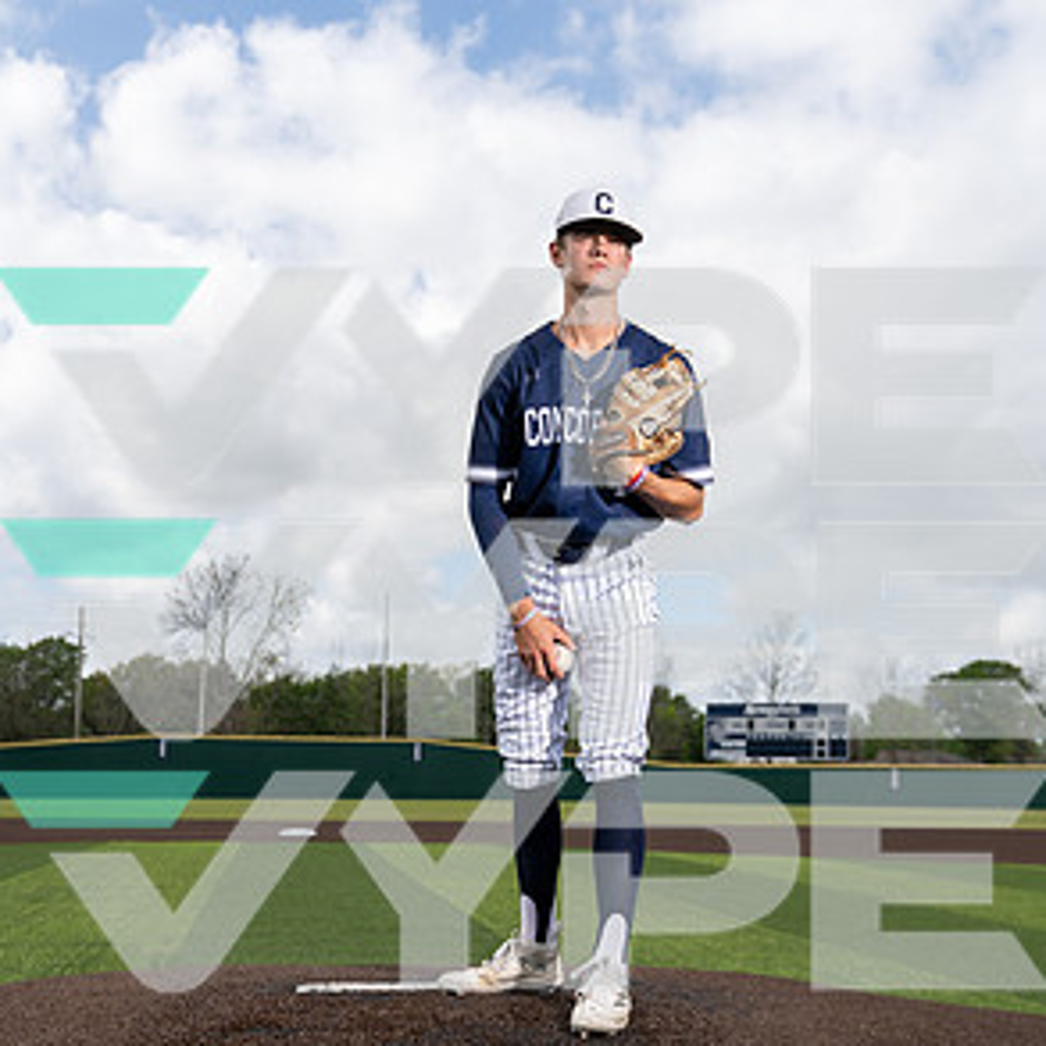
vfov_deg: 35.9
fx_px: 1607
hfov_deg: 36.1
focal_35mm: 47
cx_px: 528
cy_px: 632
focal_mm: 36
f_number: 4.5
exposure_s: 1/1250
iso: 250
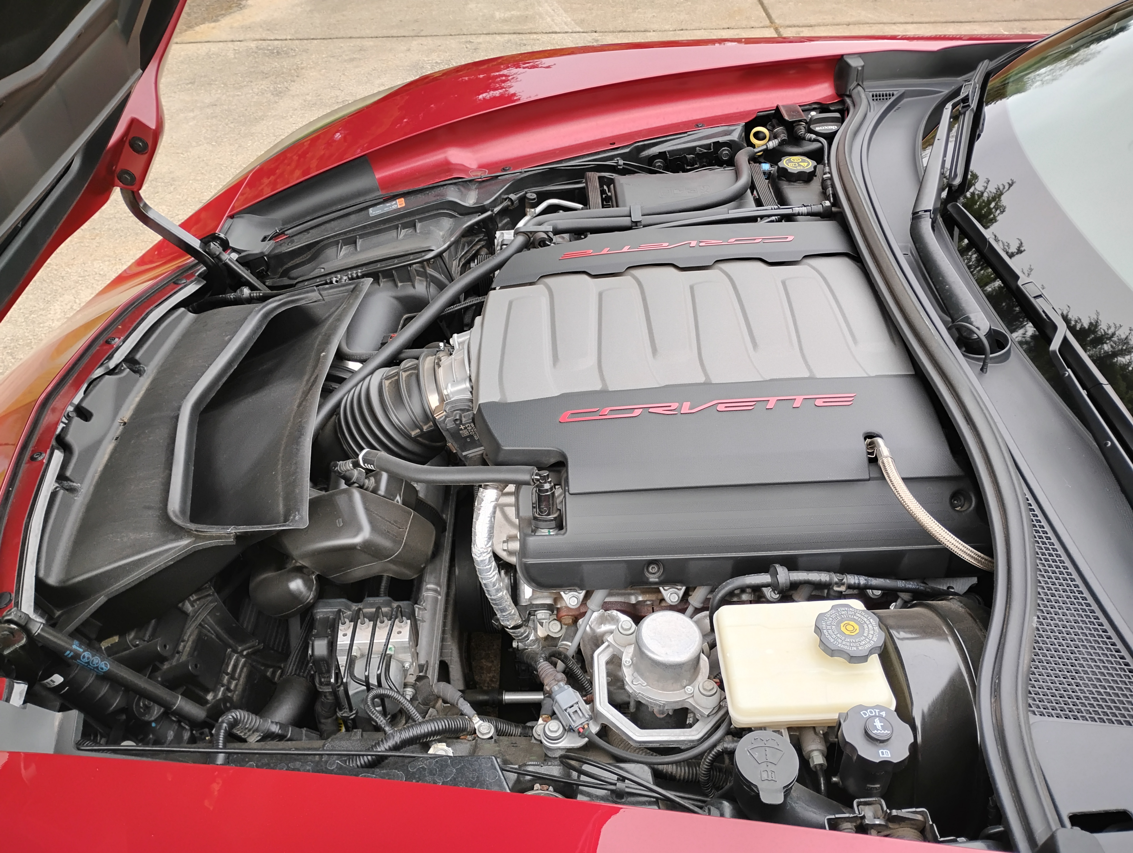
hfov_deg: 63.4
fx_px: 918
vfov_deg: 49.9
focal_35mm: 28
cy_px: 426
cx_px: 566
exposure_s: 1/120
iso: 211
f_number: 1.8
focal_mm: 4.26
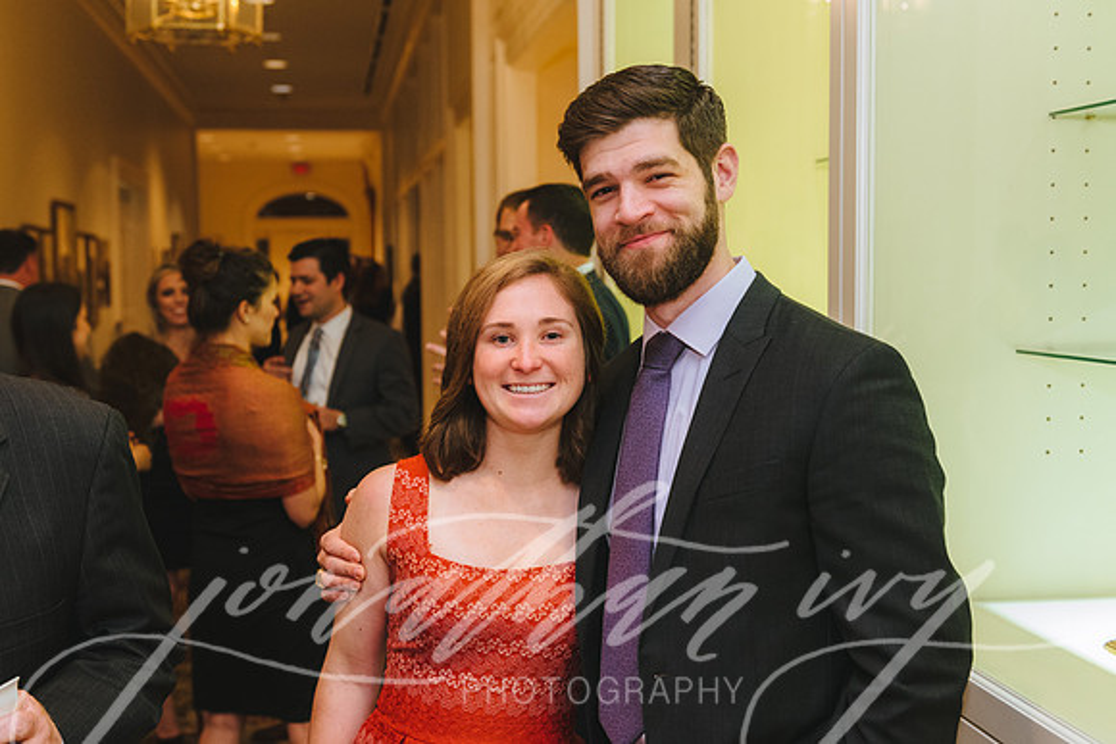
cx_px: 526
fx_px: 1466
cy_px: 391
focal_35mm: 47
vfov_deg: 28.5
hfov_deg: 41.6
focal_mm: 44
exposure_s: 1/160
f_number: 4
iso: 3200
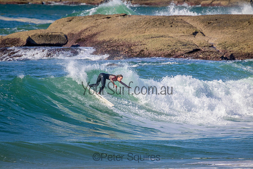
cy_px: 84
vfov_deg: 1.7
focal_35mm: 800
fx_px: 5623
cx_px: 126
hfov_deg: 2.6
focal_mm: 800
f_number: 11
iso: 1100
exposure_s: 1/2000
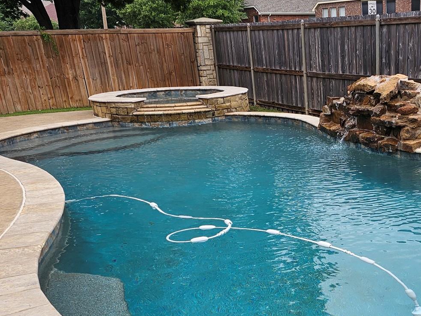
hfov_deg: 37.7
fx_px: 584
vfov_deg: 28.9
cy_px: 292
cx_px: 357
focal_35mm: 48
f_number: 1.7
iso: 10
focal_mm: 6.3
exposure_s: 1/274
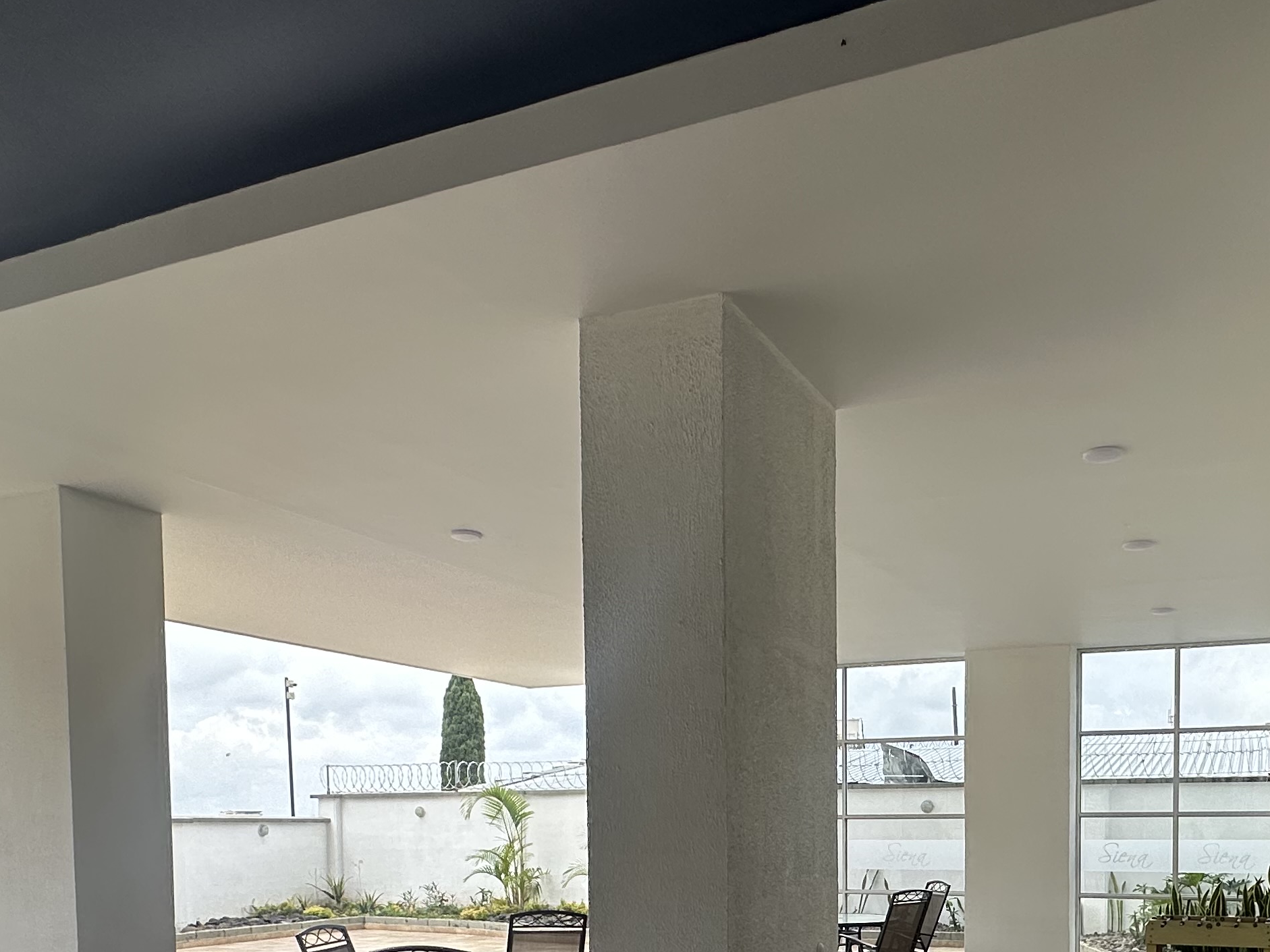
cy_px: 885
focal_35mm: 30
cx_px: 830
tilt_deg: -2.3
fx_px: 1101
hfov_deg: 58.8
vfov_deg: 42.3
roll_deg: +0.6
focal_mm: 2.22
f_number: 2.2
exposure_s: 1/682
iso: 40
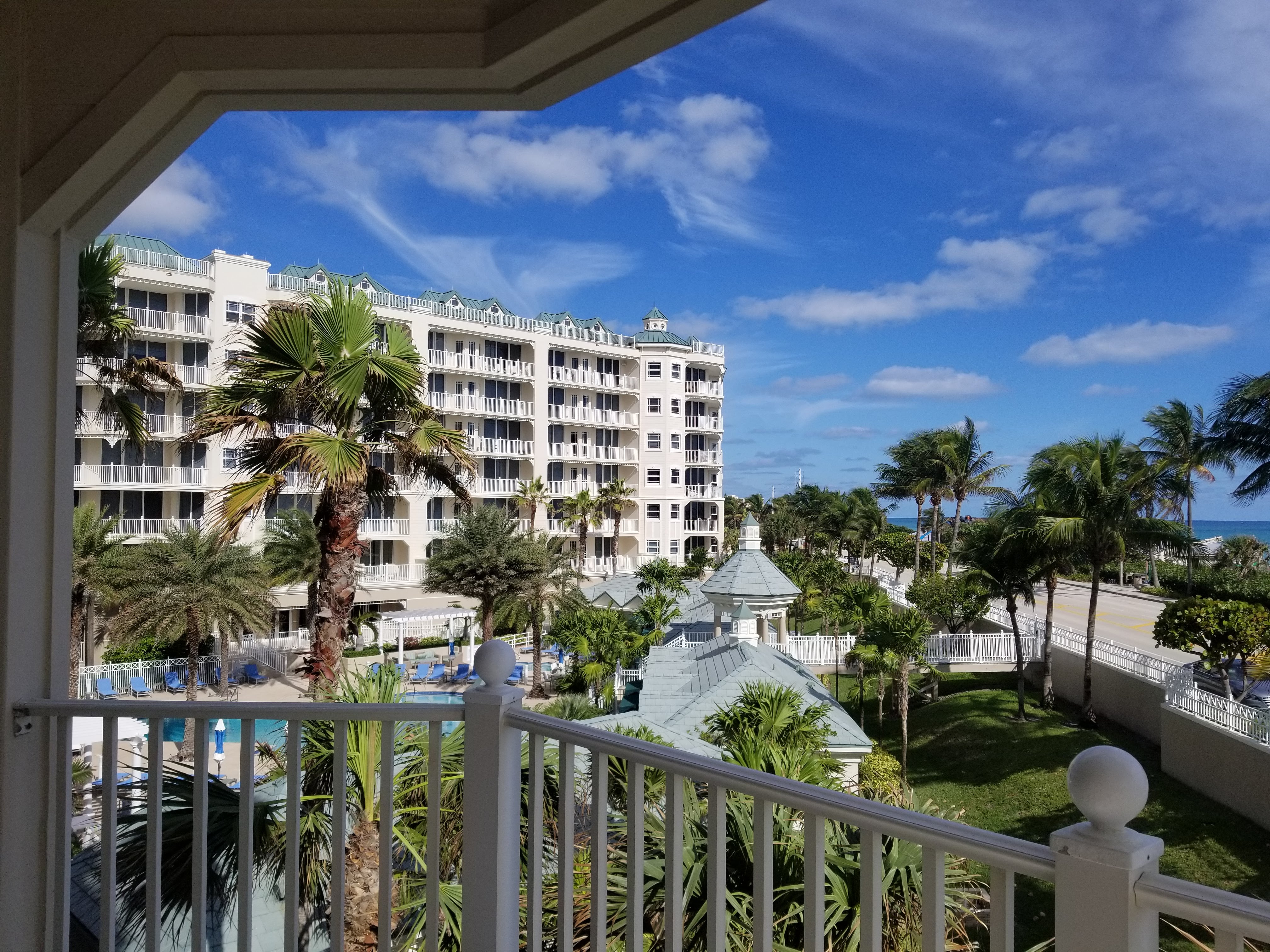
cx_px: 635
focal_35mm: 26
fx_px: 954
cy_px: 476
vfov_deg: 53.1
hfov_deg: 67.3
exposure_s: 1/5104
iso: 50
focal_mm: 4.3
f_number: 1.7
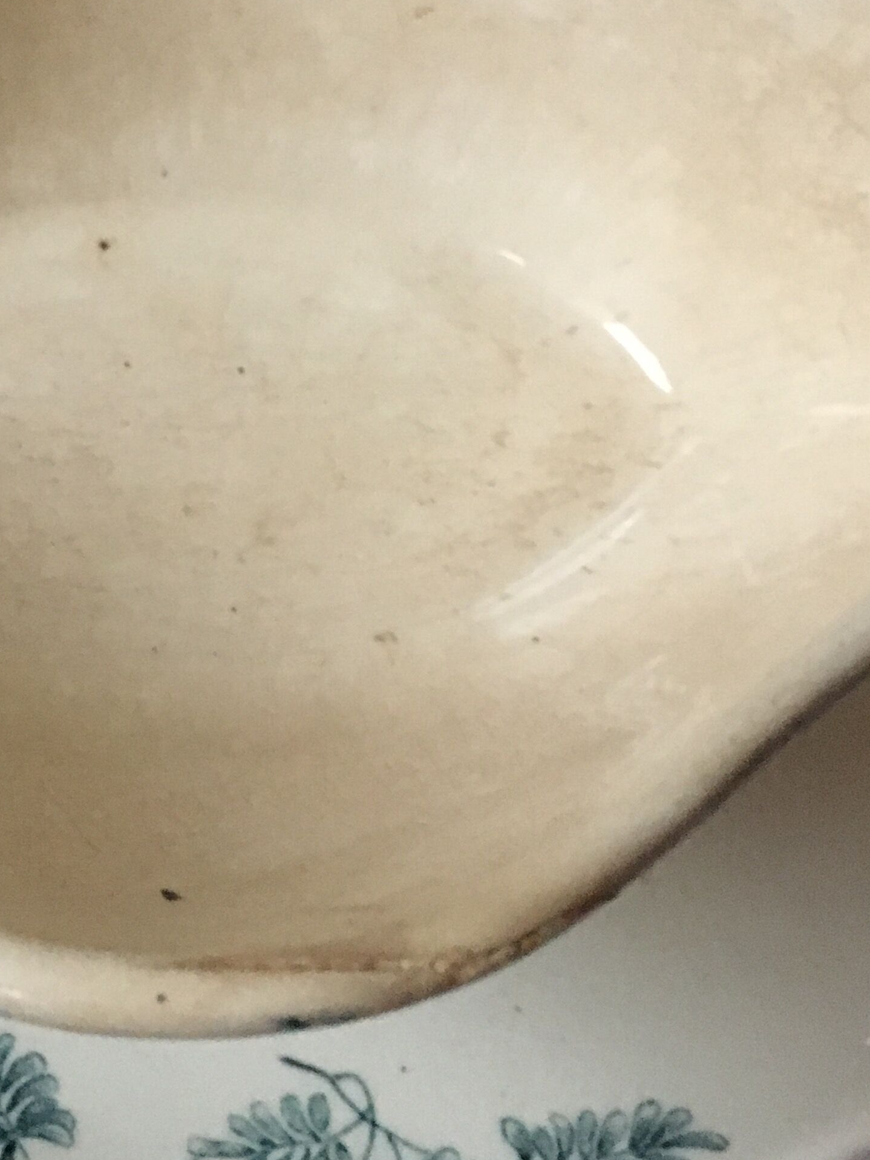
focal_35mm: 61
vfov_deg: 31.5
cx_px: 184
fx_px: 2044
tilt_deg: -70.0
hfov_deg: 23.7
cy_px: 401
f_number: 2.2
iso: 250
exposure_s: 1/17
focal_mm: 4.15
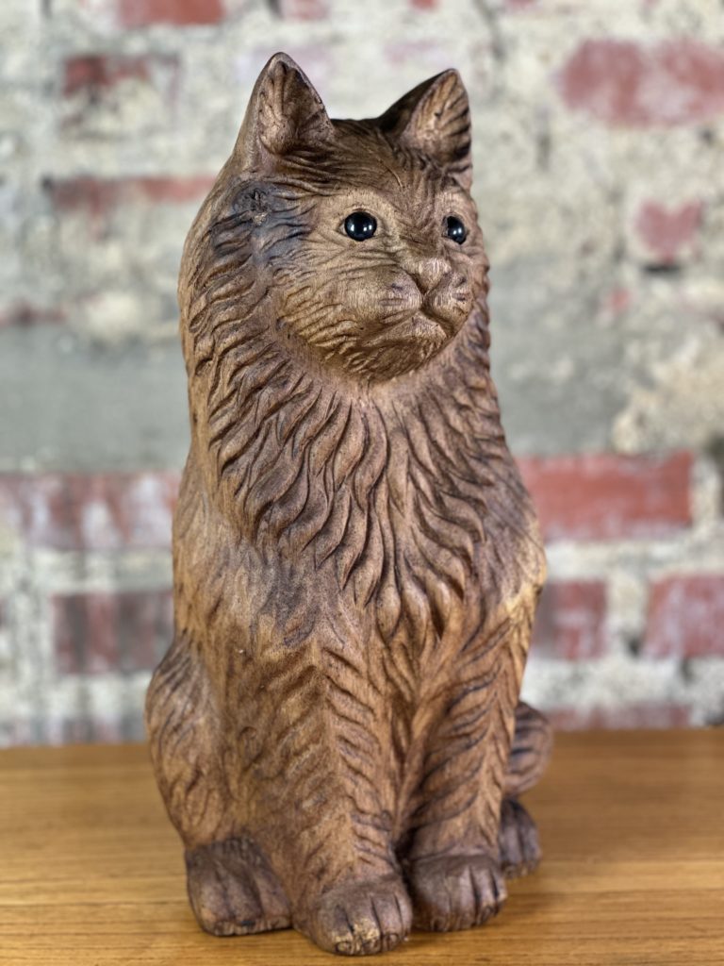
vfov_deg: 25.3
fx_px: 2147
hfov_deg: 19.1
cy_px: 483
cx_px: 362
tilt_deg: -15.4
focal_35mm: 77
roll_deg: +1.4
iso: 160
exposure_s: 1/33
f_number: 2.8
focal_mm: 9
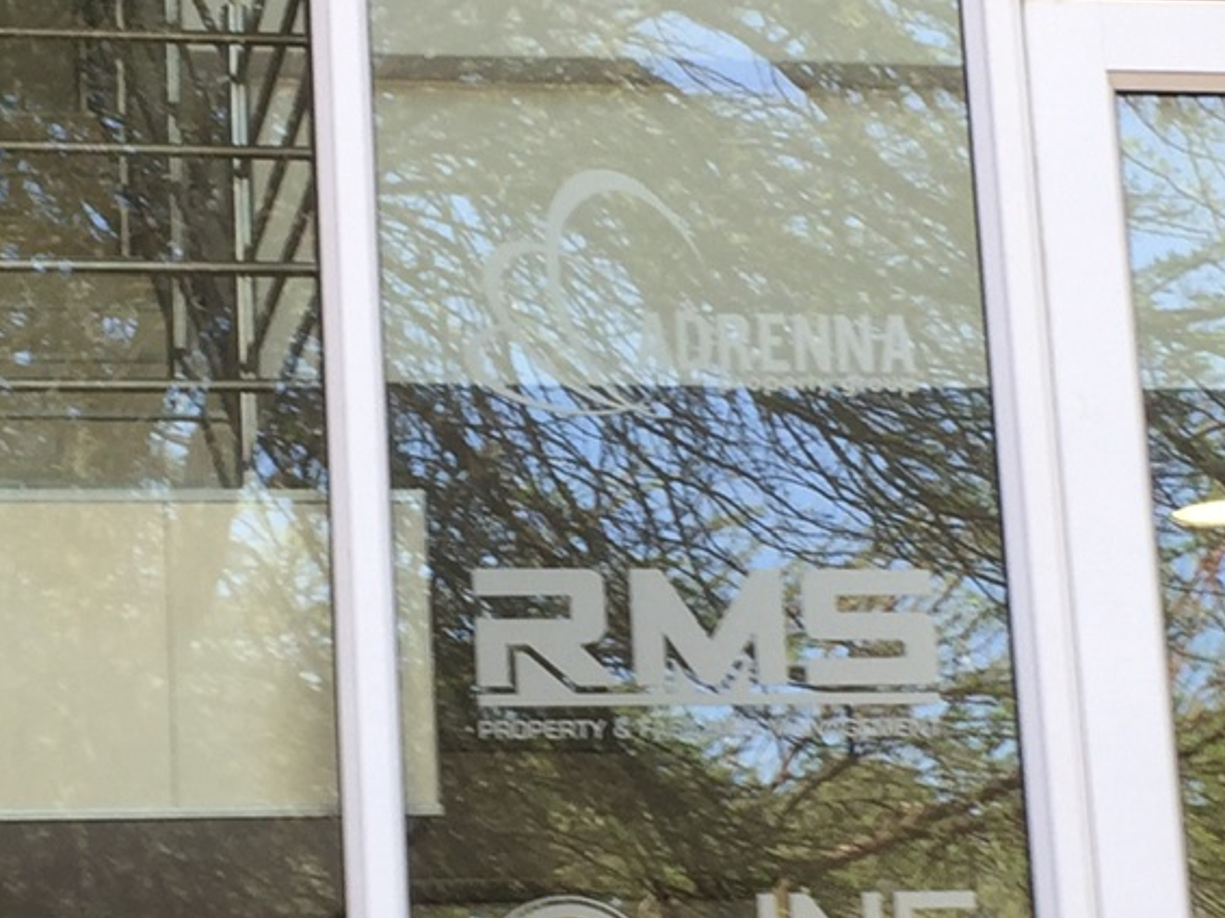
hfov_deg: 18.7
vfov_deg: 14.1
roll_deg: +4.6
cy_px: 554
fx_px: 3714
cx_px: 511
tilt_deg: +12.5
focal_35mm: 105
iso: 32
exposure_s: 1/100
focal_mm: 4.15
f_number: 2.2
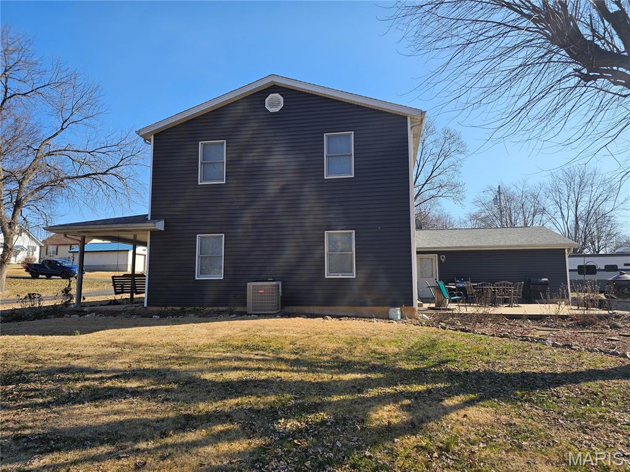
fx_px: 419
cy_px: 236
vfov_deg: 58.9
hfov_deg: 73.9
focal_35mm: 23
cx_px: 315
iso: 10
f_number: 1.7
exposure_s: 1/501
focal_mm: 6.3
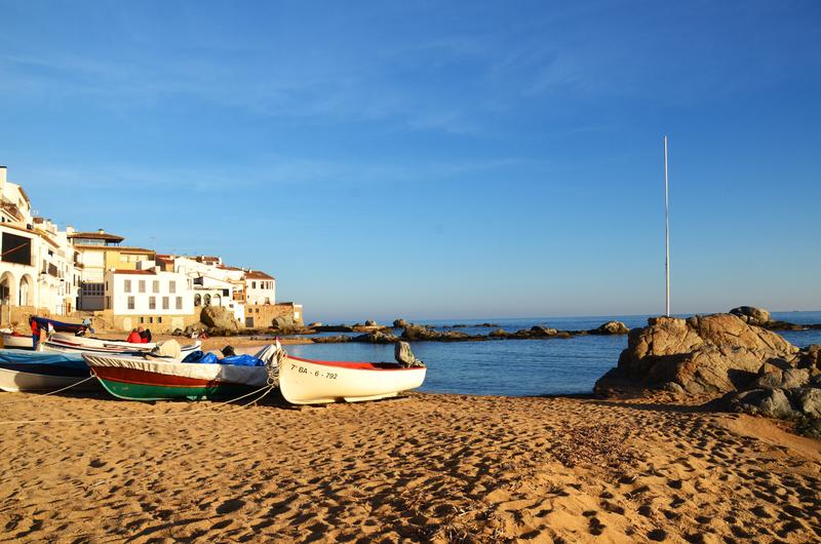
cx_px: 410
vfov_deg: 47.7
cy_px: 272
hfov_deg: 67.5
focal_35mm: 27
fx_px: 615
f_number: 10
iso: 320
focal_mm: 18
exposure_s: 1/250
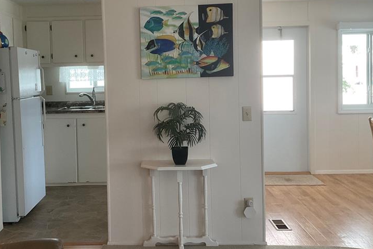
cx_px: 135
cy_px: 95
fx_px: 446
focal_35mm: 43
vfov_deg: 31.1
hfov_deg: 45.0
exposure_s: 1/60
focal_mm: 3
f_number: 1.8
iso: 80
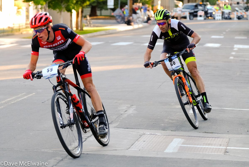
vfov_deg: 10.5
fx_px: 908
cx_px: 124
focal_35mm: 131
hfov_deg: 15.6
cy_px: 84
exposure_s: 1/1600
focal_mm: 87.1
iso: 1600
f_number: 3.2
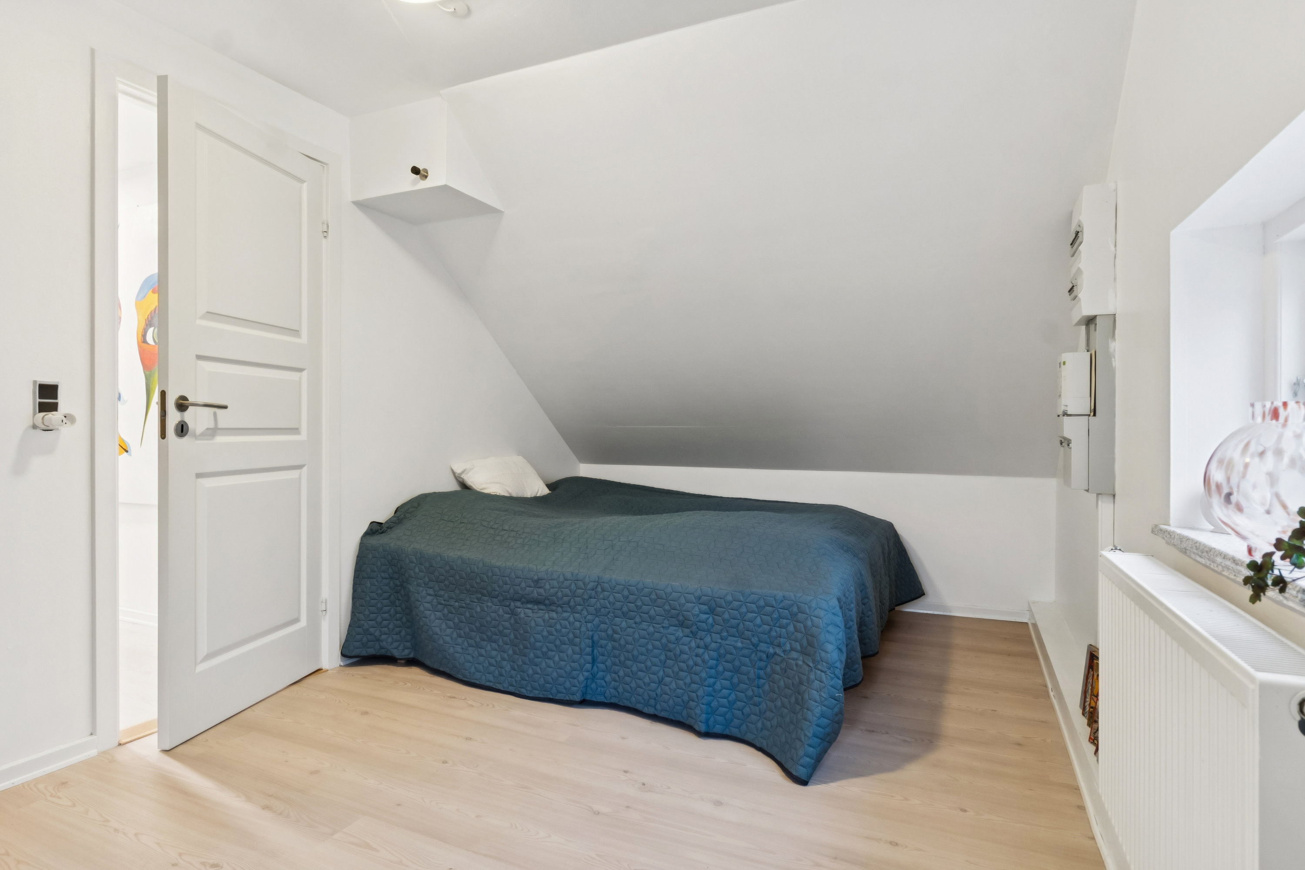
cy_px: 435
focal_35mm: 20
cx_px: 652
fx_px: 707
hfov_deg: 85.4
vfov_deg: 63.2
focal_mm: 13
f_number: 8
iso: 200
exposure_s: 1/2.5
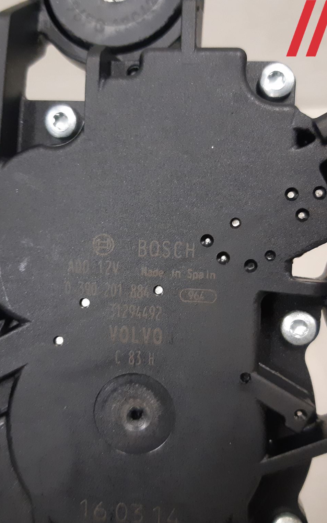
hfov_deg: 34.4
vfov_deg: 52.8
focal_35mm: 37
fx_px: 528
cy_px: 262
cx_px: 145
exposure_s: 1/50
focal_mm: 3.93
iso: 320
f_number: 1.7
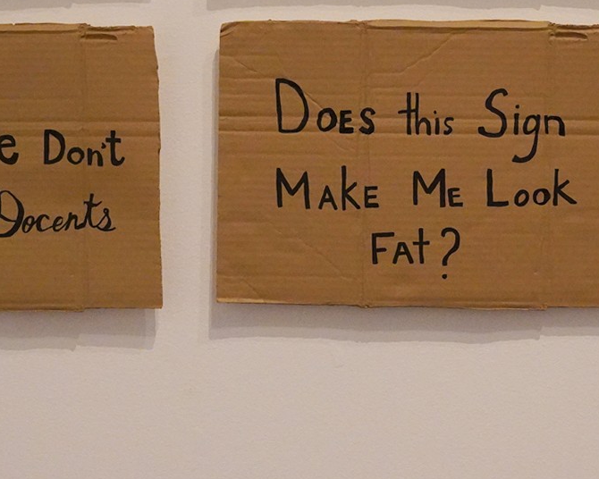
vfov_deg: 13.6
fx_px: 1986
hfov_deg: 17.1
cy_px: 36
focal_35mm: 112
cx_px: 447
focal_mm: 40
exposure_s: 1/100
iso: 8000
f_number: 8
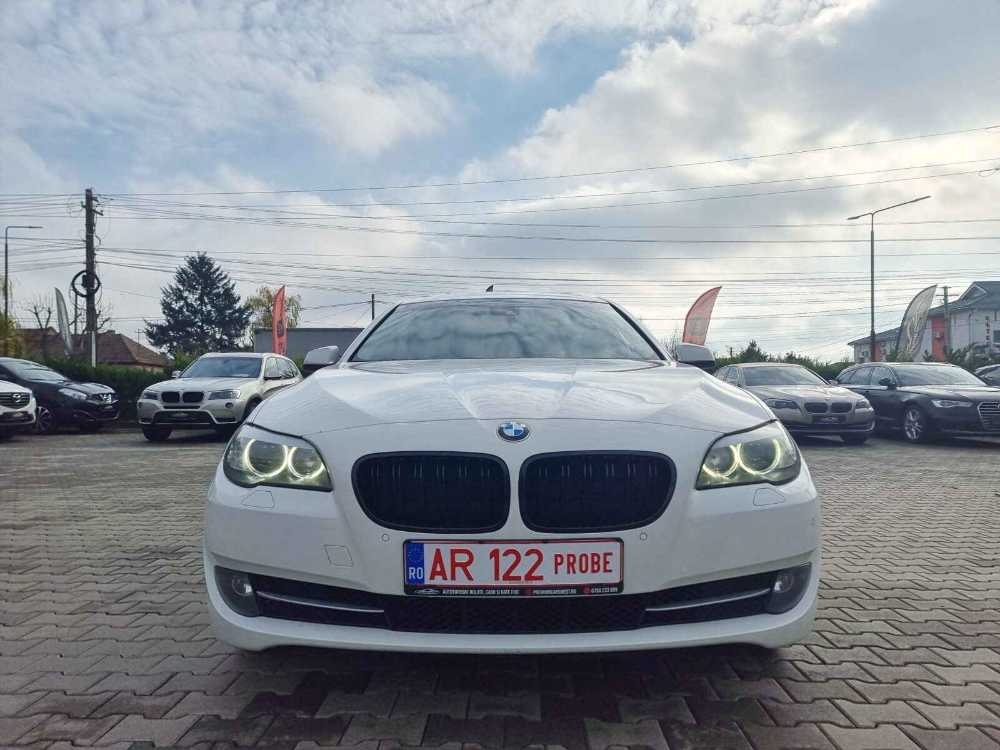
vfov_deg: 56.8
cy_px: 375
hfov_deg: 71.6
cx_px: 500
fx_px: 693
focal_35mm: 24
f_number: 1.8
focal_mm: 6.7
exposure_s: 1/3232
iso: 50
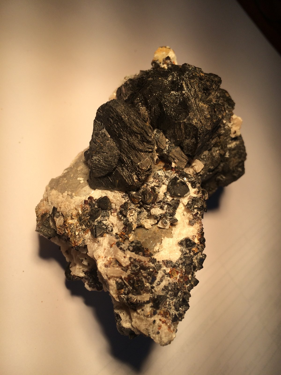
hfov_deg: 48.2
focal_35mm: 29
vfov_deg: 61.7
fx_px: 314
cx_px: 140
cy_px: 188
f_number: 2.2
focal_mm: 4.15
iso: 32
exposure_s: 1/394
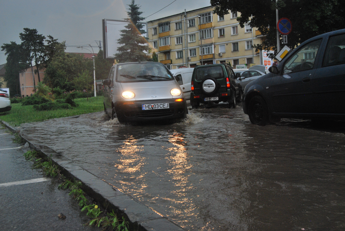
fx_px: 403
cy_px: 116
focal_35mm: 42
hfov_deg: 46.3
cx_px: 172
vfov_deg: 32.0
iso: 400
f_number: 8
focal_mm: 28
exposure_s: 1/400
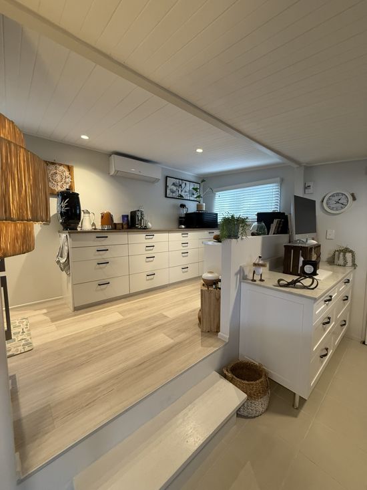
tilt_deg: -4.9
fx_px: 198
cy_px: 245
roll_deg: +0.1
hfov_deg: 85.7
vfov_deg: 102.1
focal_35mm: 14
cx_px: 184
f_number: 2.2
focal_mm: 2.22
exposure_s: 1/100
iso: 250
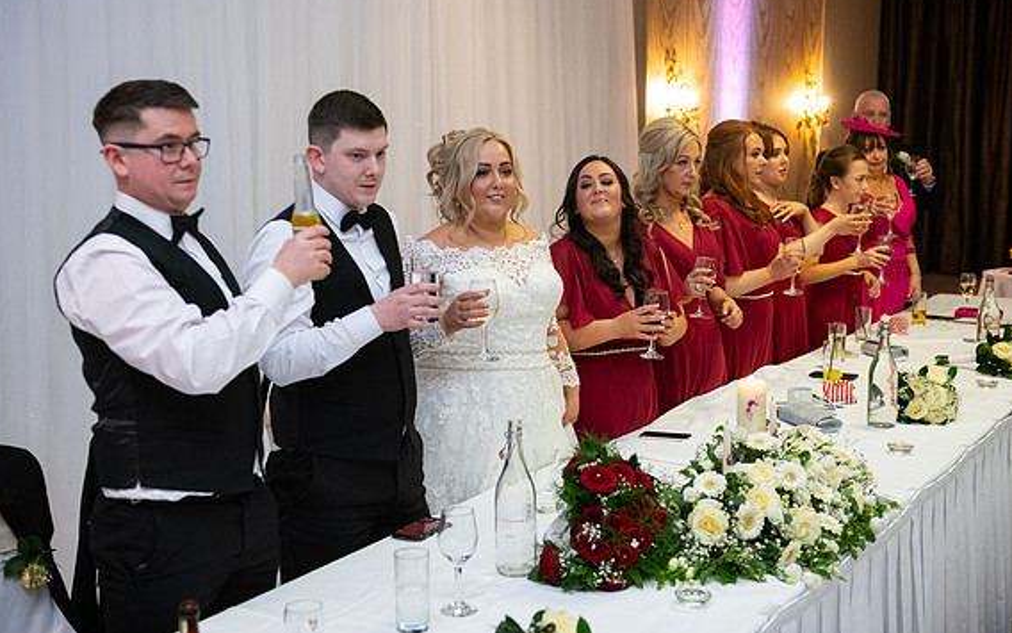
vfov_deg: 25.8
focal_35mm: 50
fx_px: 1379
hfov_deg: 40.3
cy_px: 292
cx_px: 499
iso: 1250
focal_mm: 48
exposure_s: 1/160
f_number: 3.5
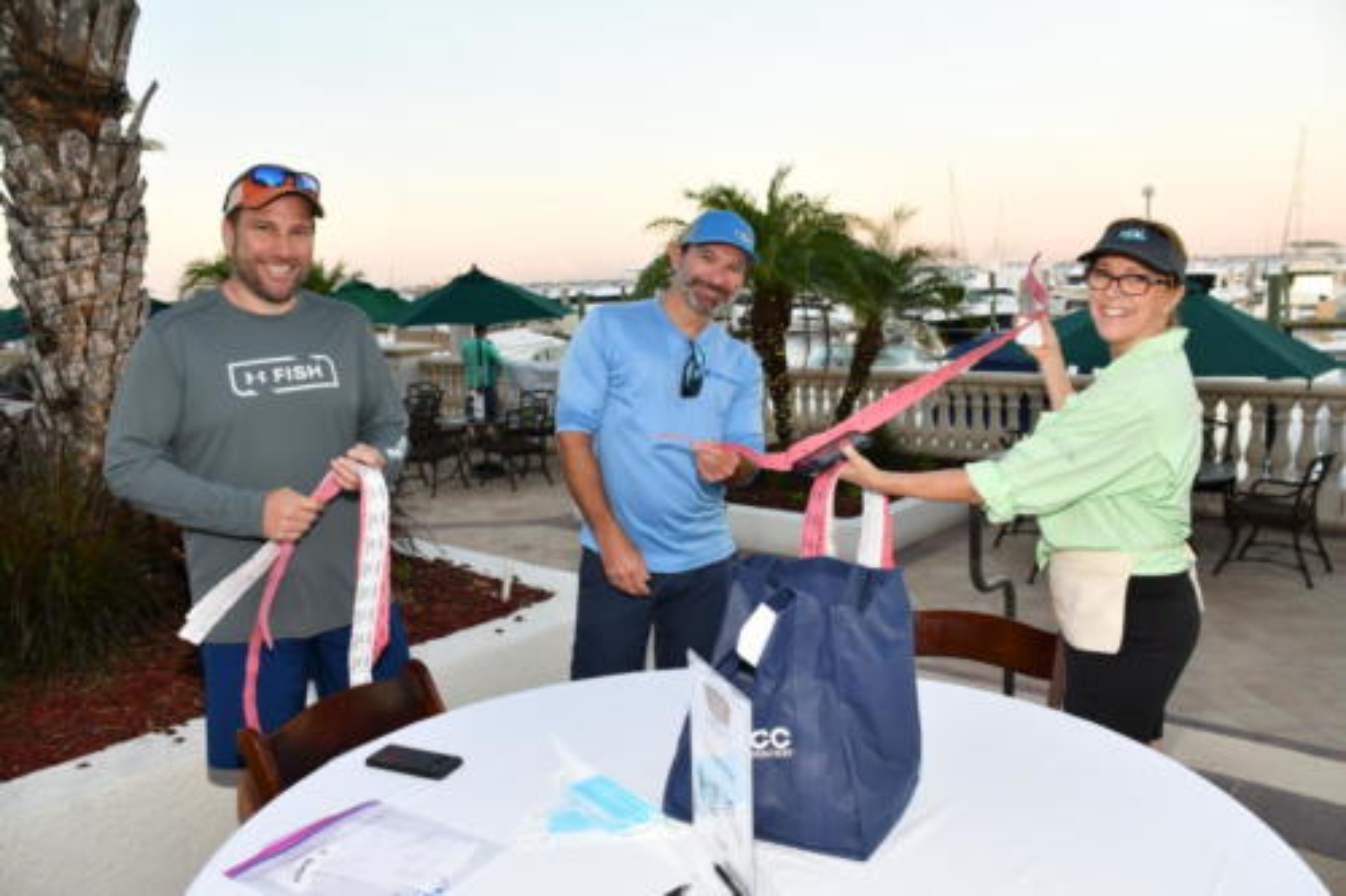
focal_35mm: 27
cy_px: 448
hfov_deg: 67.4
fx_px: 1009
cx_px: 673
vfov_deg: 47.9
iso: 500
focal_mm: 18
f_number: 6.3
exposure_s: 1/100
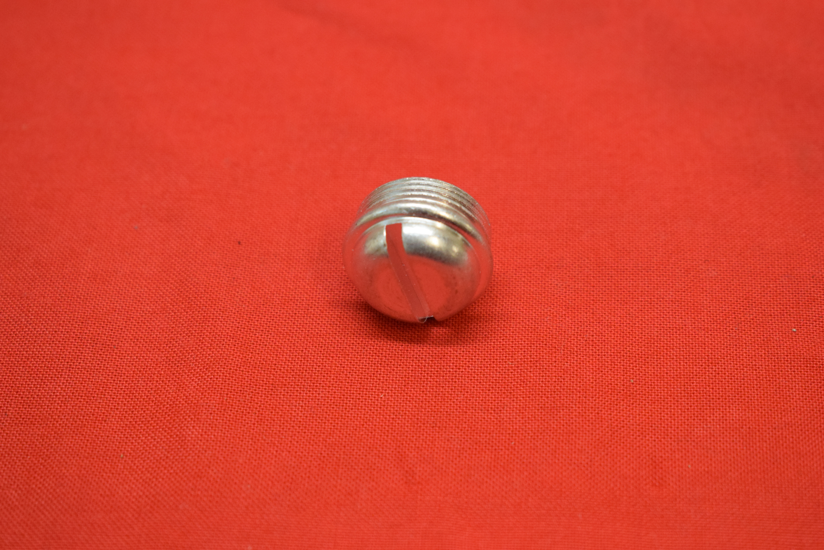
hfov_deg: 24.6
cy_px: 275
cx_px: 412
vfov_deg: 16.6
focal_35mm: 82
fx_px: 1889
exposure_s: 1/125
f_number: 5.6
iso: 2000
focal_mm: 55
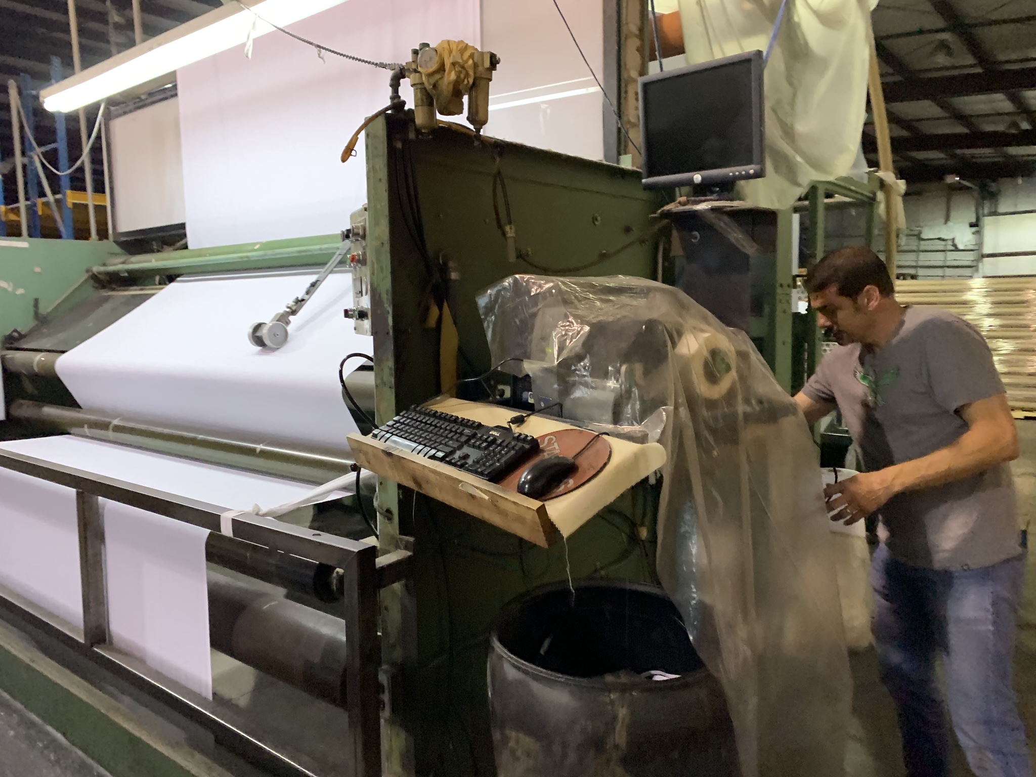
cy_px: 388
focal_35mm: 26
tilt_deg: -4.1
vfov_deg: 53.1
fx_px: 778
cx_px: 518
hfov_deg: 67.3
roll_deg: -2.0
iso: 320
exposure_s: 1/30
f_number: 1.8
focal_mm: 4.25
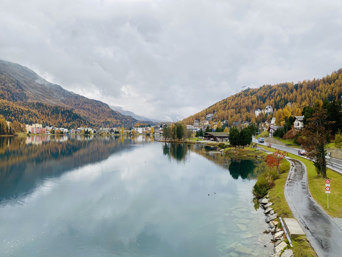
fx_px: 257
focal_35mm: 26
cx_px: 171
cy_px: 128
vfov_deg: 53.1
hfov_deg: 67.3
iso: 32
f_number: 1.8
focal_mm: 4.25
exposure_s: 1/576
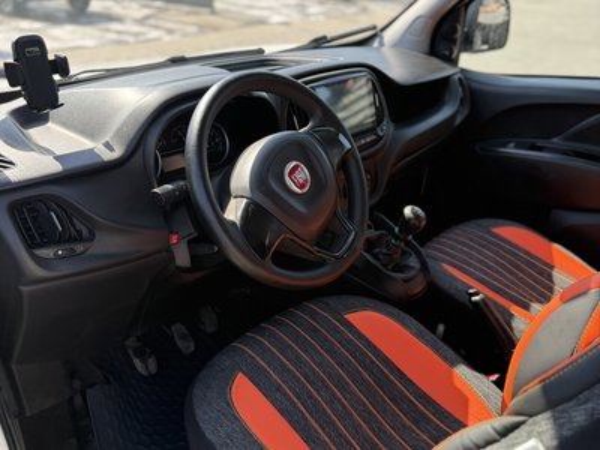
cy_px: 225
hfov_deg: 71.6
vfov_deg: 56.8
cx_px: 300
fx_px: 416
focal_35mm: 24
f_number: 1.78
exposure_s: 1/849
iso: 100
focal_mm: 6.76
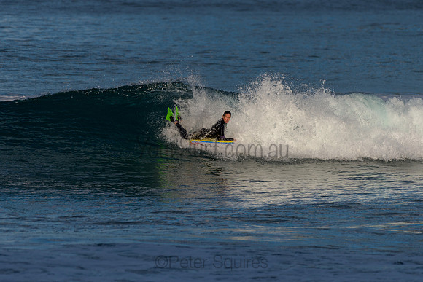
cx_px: 217
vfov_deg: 2.2
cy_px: 137
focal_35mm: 613
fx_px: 7207
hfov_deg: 3.4
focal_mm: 500
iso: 110
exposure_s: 1/2000
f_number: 5.6
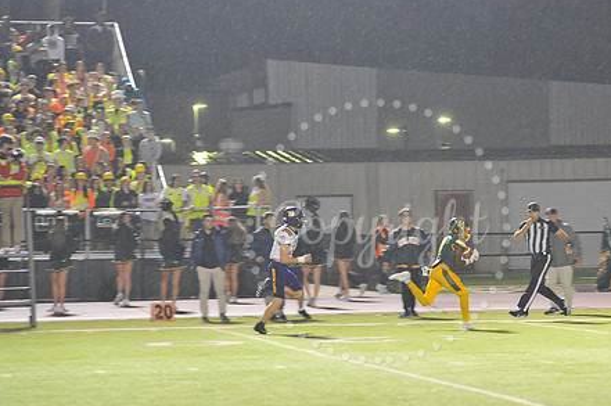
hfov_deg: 10.1
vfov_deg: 6.7
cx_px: 378
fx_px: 3458
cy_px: 230
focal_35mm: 204
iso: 4000
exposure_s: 1/160
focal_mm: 155
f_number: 4
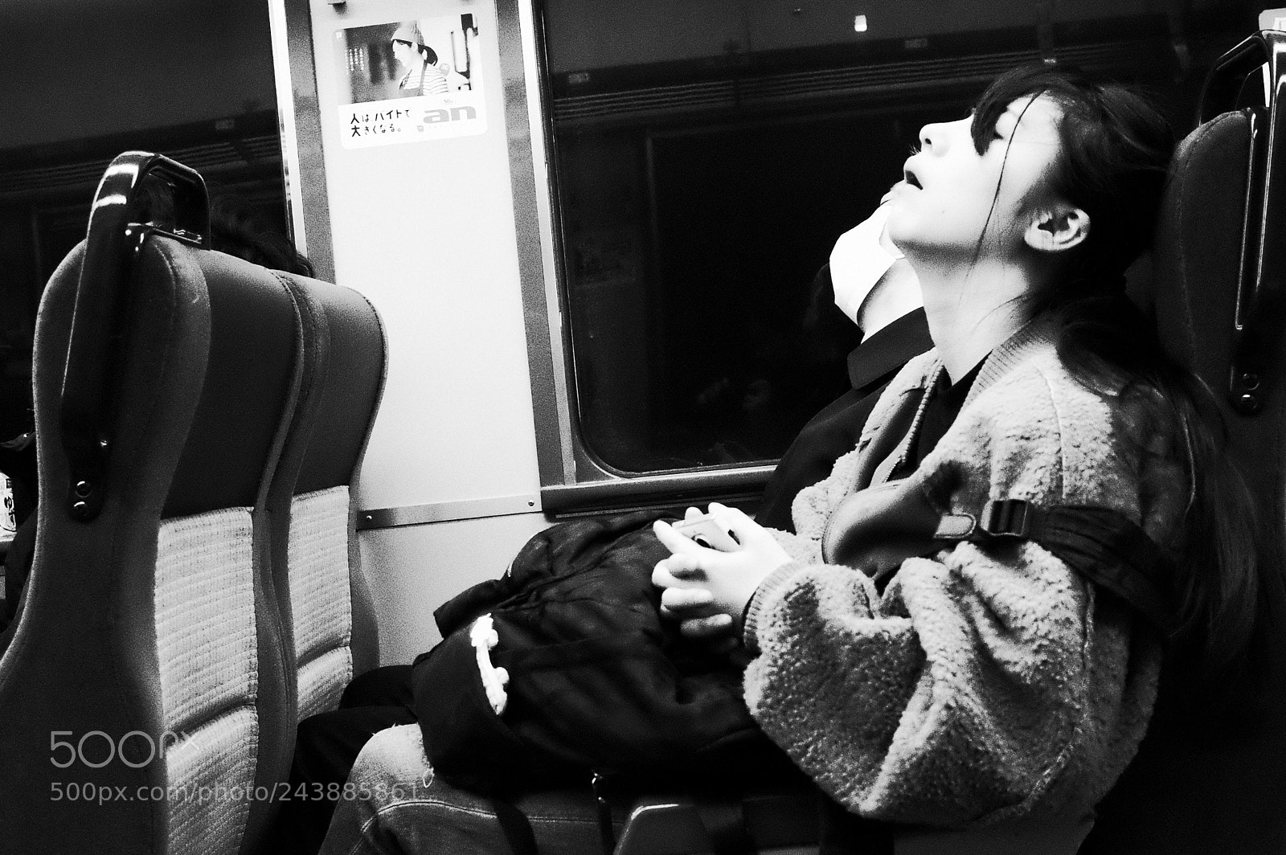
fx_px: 1678
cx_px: 643
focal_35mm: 47
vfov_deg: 28.6
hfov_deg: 41.9
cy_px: 428
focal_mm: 18.3
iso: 6400
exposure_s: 1/200
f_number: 2.8
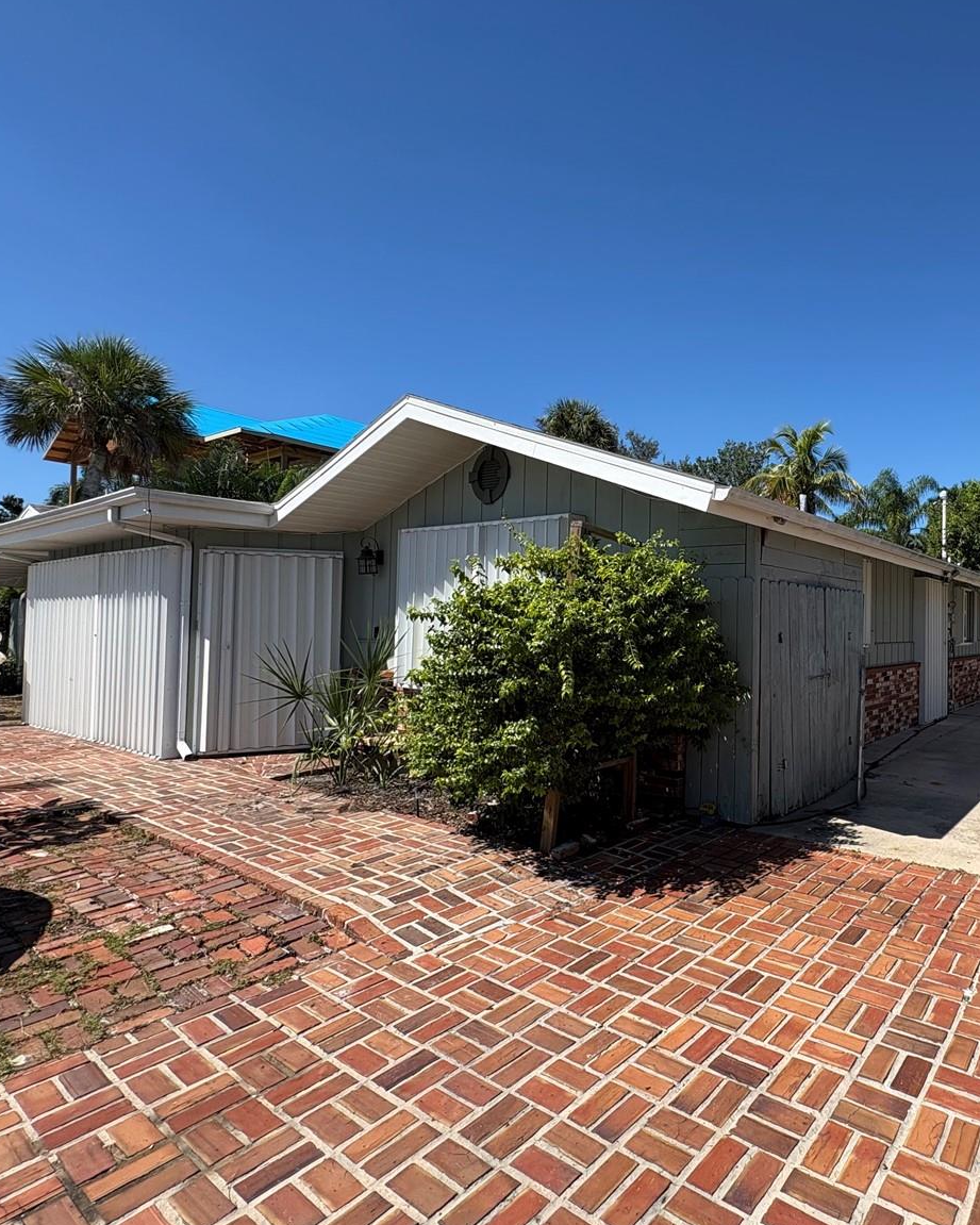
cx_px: 737
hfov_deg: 66.4
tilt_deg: +2.7
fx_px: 689
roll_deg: +0.2
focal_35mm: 19
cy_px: 609
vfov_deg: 83.3
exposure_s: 1/1395
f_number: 2.2
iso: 50
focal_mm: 2.22
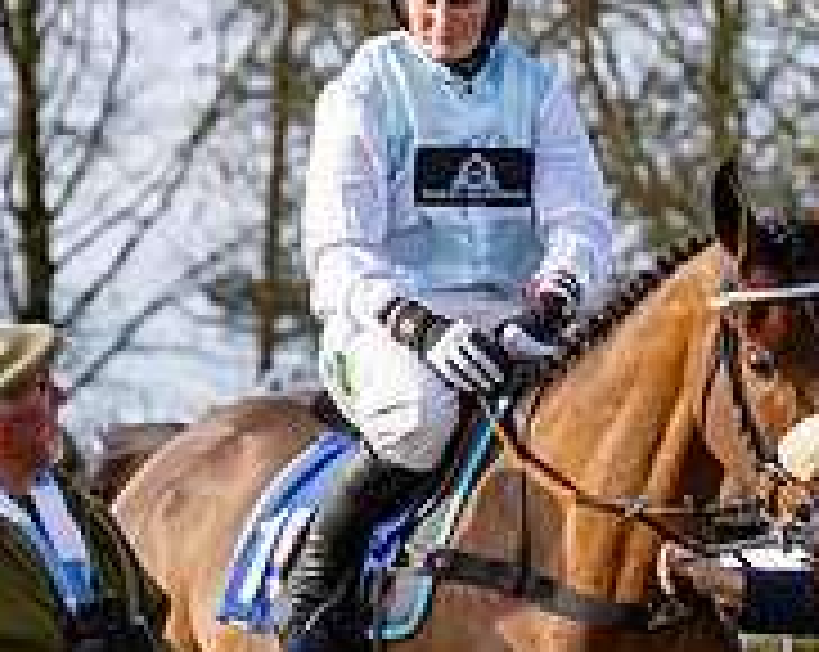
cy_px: 448
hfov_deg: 5.0
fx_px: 9390
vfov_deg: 4.0
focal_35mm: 388
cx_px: 456
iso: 800
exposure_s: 1/5000
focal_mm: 98
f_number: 4
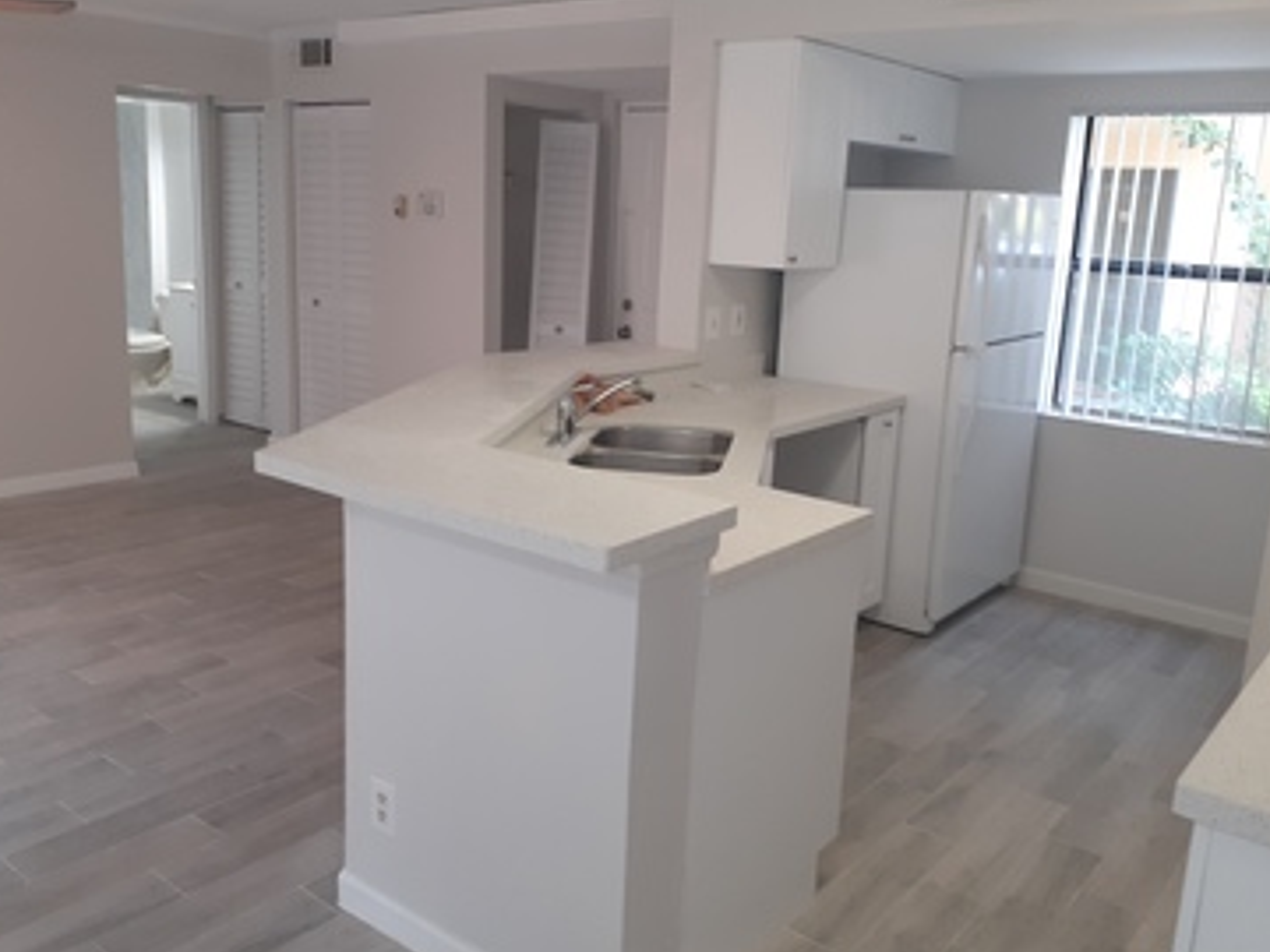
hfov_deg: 60.0
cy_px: 448
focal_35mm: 30
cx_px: 653
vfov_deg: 46.8
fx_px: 1101
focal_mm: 3.6
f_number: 1.9
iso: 100
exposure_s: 1/60
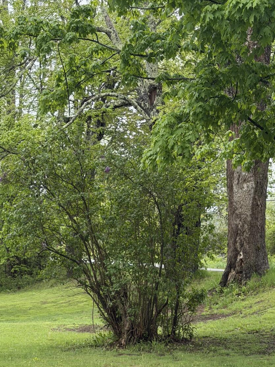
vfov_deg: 22.6
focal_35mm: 86
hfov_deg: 17.2
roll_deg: -0.8
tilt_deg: -2.2
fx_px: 911
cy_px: 266
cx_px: 136
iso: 80
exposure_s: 1/1242
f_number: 1.78
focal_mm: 6.76
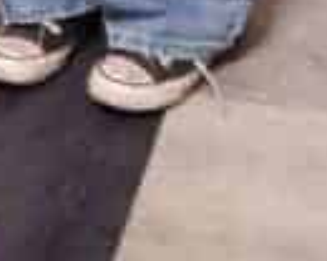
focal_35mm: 184
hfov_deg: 10.5
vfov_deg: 7.0
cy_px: -658
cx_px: 126
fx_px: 1781
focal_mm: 5.9
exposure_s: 1/60
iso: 434
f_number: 1.9
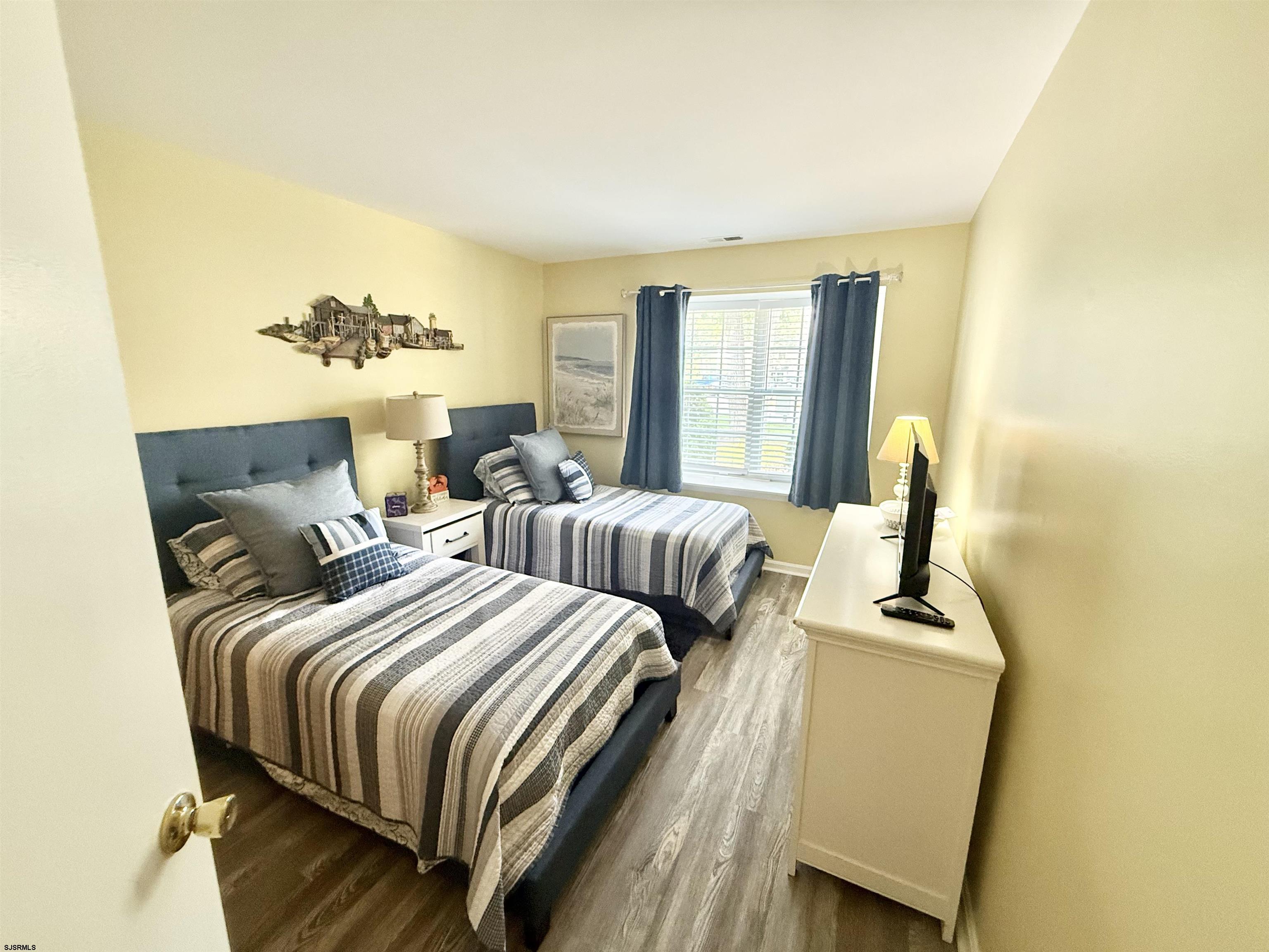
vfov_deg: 85.7
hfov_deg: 102.1
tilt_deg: -11.7
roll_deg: -1.1
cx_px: 634
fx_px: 513
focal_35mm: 14
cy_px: 476
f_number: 2.2
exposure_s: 1/60
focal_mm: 2.22
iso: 400
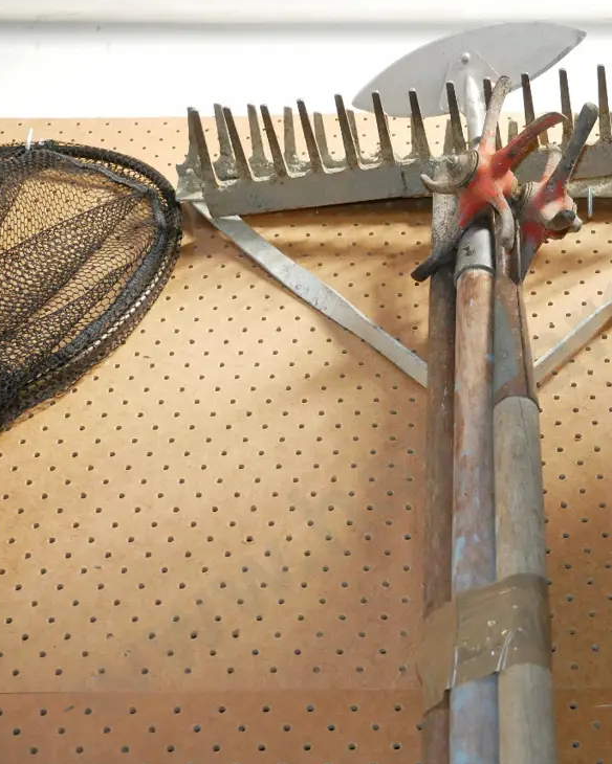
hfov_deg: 23.8
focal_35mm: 63
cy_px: 390
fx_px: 1426
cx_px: 511
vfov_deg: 30.0
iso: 3200
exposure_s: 1/160
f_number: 4.3
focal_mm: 23
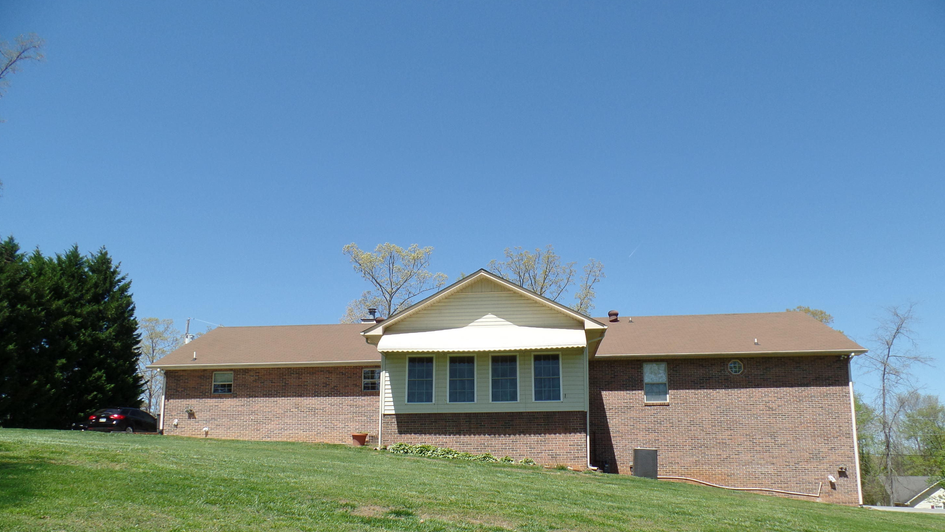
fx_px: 651
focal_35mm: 26
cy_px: 367
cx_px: 483
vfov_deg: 43.6
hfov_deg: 71.9
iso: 80
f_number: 3.5
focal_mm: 4.1
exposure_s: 1/750
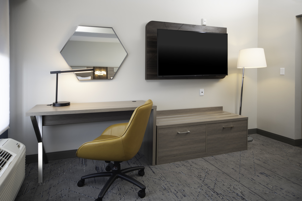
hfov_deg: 73.7
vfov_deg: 53.1
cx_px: 151
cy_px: 100
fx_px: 201
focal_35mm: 24
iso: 100
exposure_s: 1/2.5
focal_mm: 24
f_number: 11
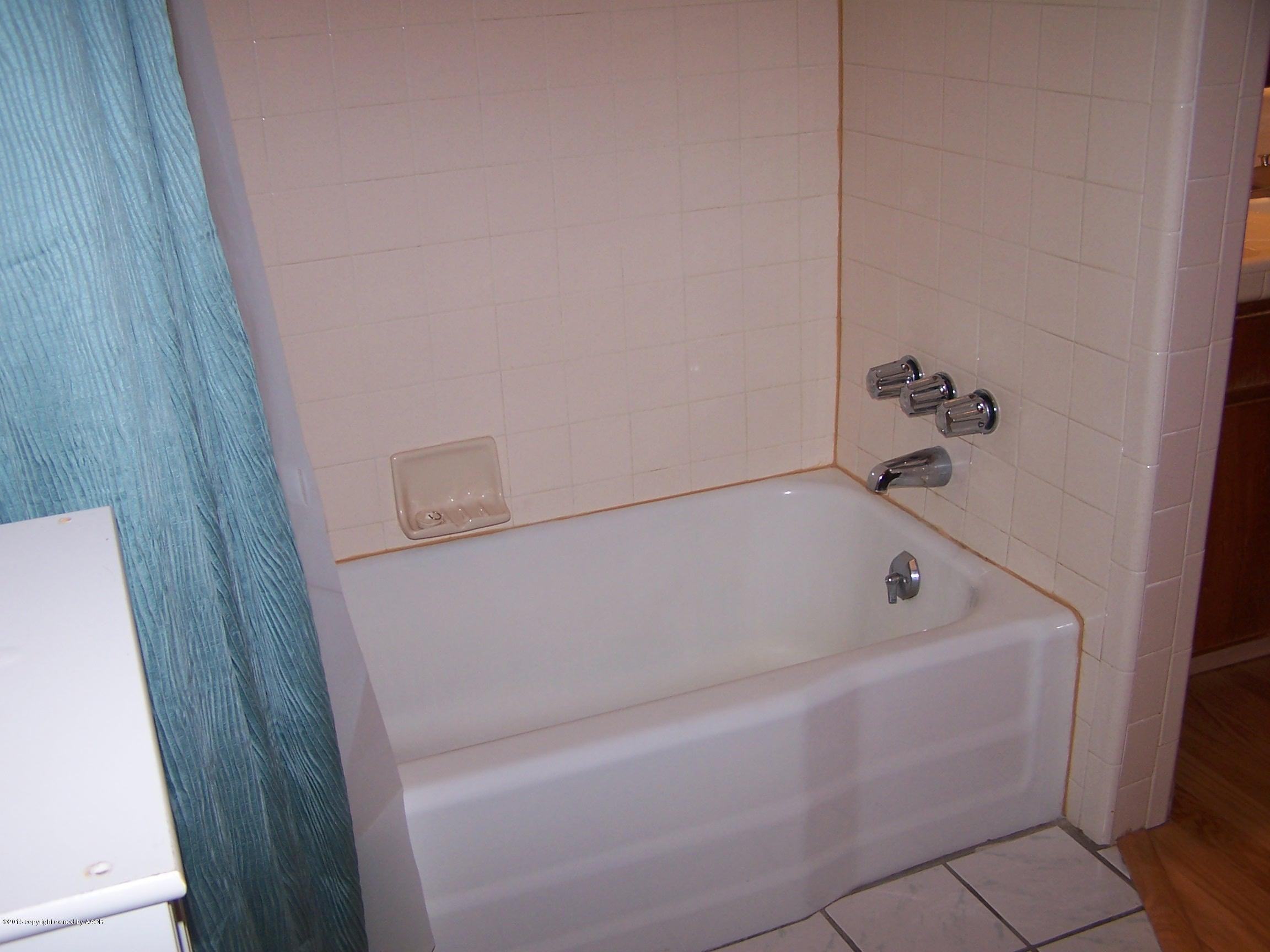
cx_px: 635
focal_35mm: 38
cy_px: 476
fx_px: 1394
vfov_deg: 37.7
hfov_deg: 49.0
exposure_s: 1/60
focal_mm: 6.3
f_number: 2.8
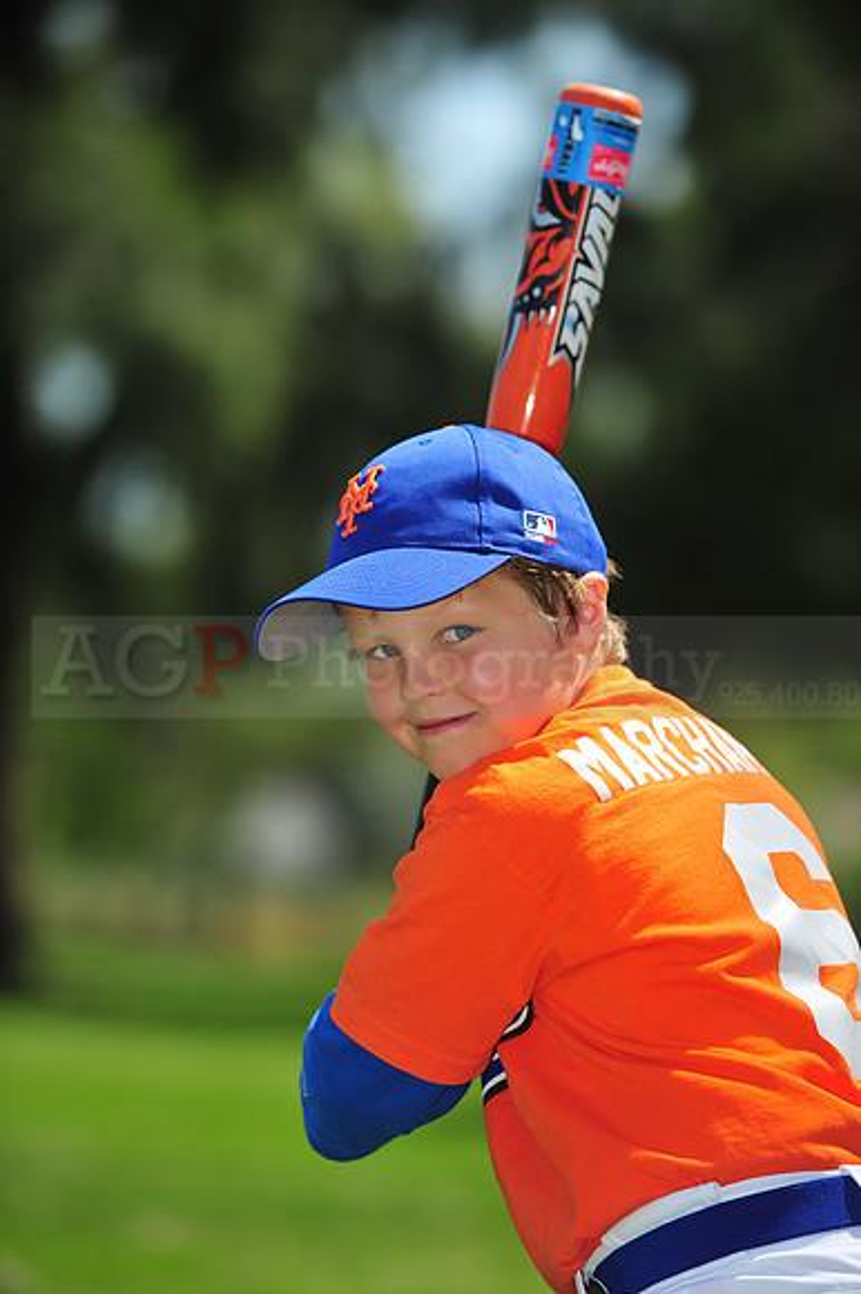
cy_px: 647
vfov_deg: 10.3
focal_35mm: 200
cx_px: 430
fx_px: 7183
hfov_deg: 6.9
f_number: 4.5
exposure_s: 1/1250
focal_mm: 200
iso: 200
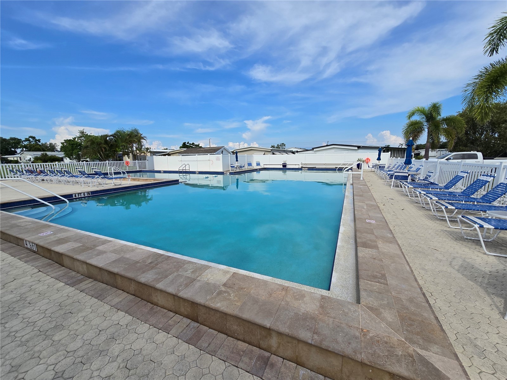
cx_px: 254
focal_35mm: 13
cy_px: 190
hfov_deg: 106.2
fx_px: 190
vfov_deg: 89.9
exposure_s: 1/2544
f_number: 2.2
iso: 50
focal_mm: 2.2
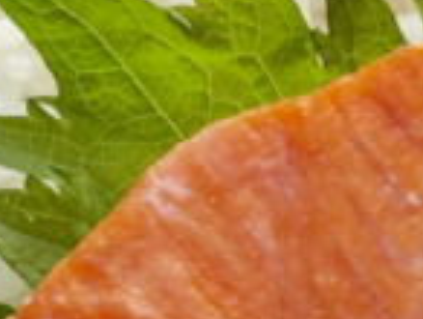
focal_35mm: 301
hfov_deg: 6.6
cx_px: 330
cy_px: 223
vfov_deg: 5.0
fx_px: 3684
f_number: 3.6
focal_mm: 9.8
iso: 200
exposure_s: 1/125
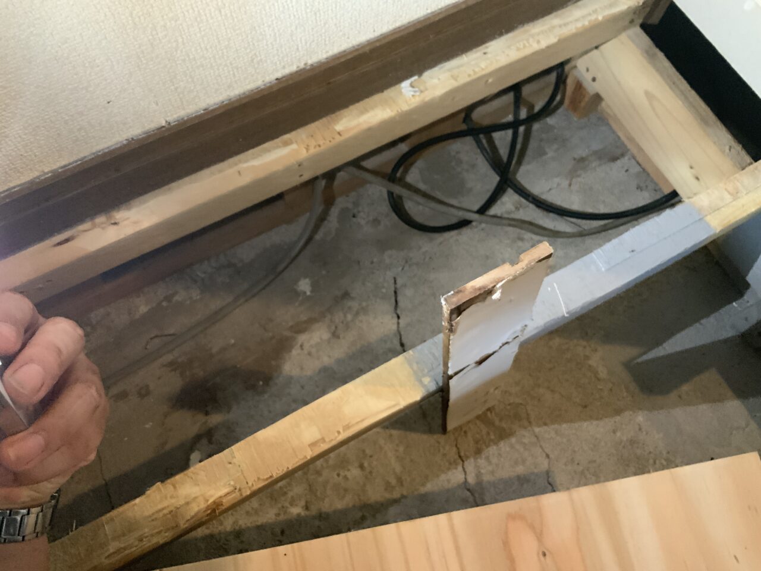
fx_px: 638
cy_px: 286
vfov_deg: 48.2
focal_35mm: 29
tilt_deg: -69.9
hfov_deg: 61.7
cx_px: 380
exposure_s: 1/25
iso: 250
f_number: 1.8
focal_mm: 3
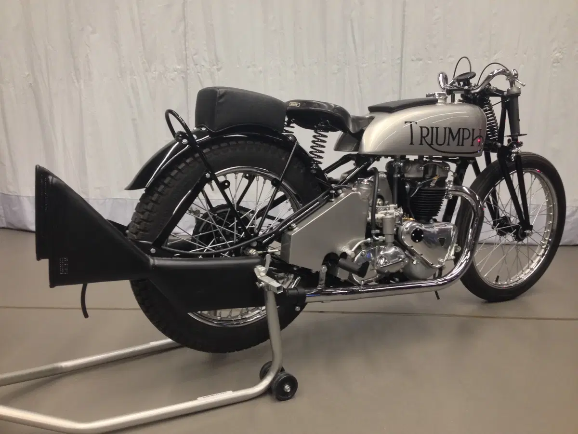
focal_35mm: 33
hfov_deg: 55.4
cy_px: 217
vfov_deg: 42.9
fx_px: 551
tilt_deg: -10.8
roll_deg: -1.8
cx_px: 289
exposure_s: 1/20
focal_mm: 4.12
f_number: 2.4
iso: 160
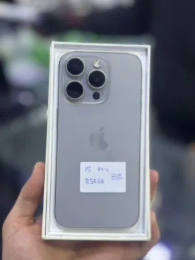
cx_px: 98
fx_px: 361
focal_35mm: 48
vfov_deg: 39.7
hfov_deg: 30.3
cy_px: 130
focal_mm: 6.86
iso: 80
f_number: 1.78
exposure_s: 1/100
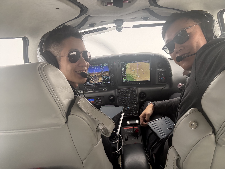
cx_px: 112
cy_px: 84
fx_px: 149
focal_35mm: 23
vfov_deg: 58.9
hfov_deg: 73.9
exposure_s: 1/244
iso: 40
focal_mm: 2.69
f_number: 1.9
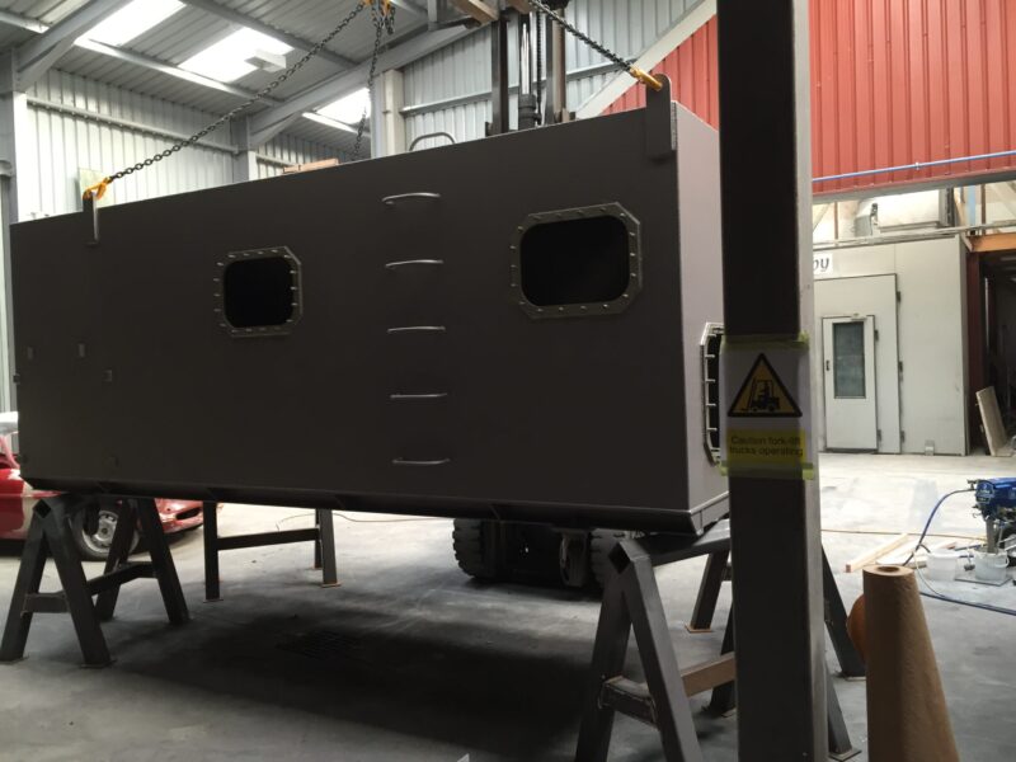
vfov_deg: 48.2
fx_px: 851
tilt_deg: +1.4
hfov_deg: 61.7
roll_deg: +1.2
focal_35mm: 29
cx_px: 508
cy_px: 381
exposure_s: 1/30
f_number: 2.2
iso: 100
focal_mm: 4.15
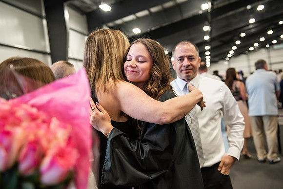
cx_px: 142
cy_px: 94
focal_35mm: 38
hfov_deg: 50.7
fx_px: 299
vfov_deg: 35.1
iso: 2500
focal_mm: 38
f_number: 3.5
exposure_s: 1/200
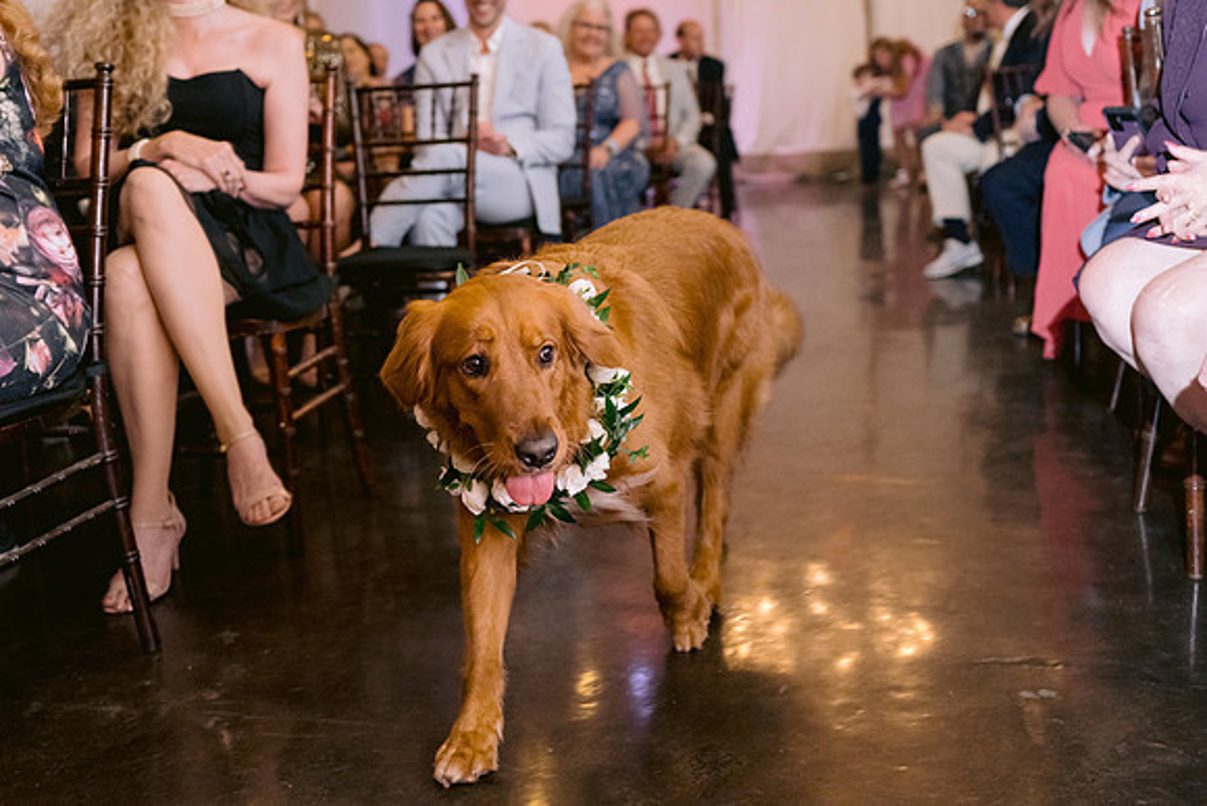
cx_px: 545
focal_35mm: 42
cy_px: 320
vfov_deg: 31.7
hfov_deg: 46.2
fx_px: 1414
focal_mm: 35
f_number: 2.8
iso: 1600
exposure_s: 1/160
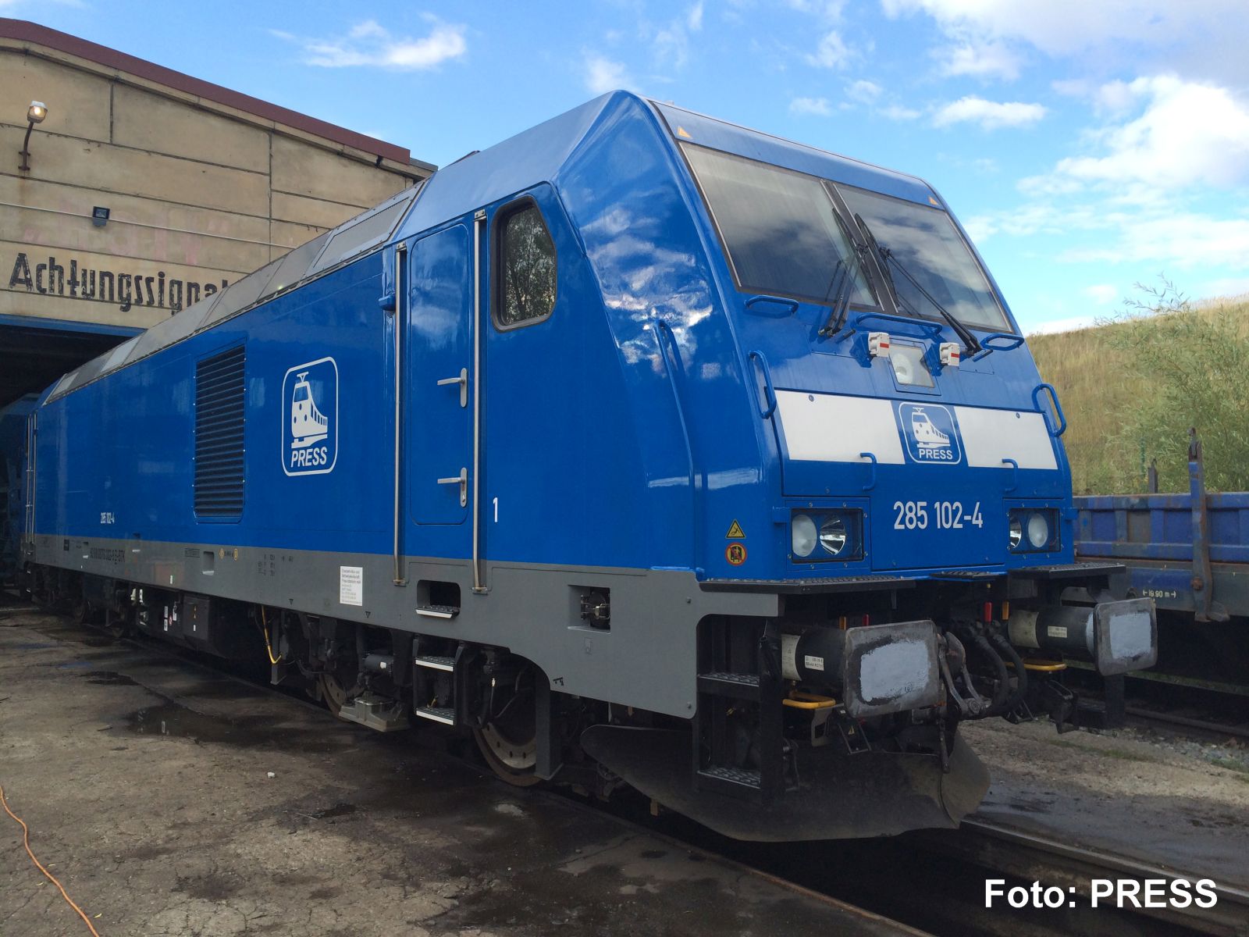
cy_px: 468
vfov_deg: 46.8
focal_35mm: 30
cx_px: 624
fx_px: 1082
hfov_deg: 60.0
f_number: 2.2
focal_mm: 4.12
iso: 32
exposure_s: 1/695
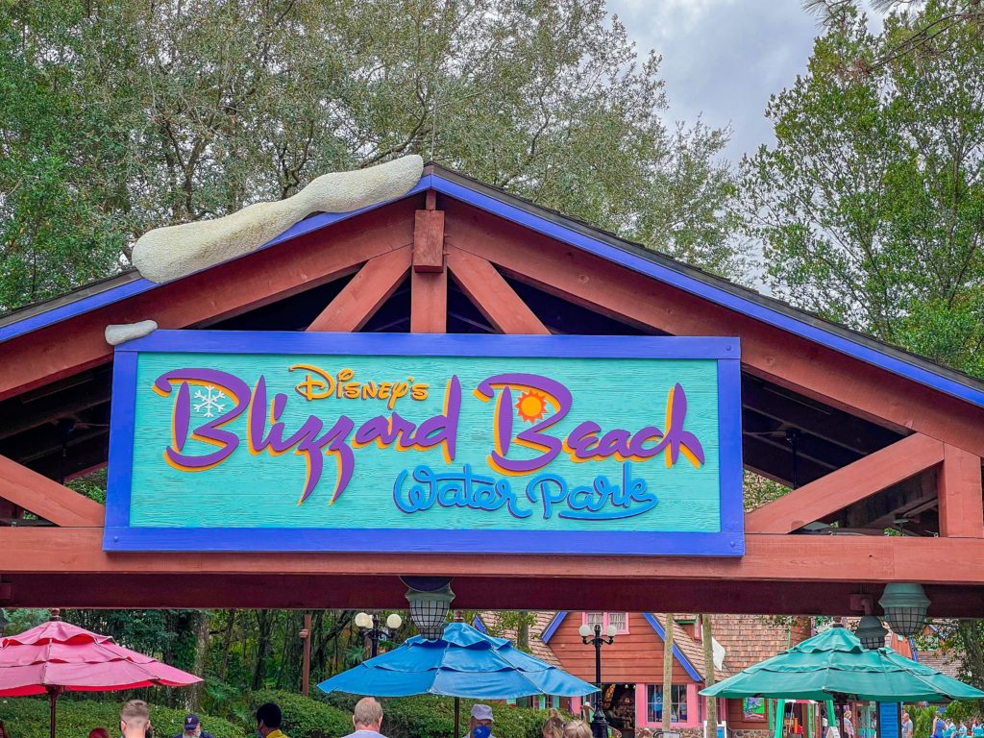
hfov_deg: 30.3
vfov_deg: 22.9
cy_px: 369
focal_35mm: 64
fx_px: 1819
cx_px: 492
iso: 20
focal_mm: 7.5
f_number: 2.2
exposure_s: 1/180
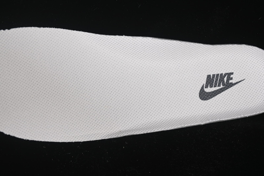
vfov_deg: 18.2
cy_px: 88
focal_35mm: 75
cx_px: 132
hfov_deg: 27.0
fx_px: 550
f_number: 7.1
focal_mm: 50
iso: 160
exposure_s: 1/80
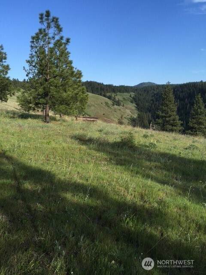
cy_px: 138
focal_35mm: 29
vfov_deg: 61.7
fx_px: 230
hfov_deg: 48.2
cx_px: 103
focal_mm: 4.15
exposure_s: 1/1099
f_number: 2.2
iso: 32
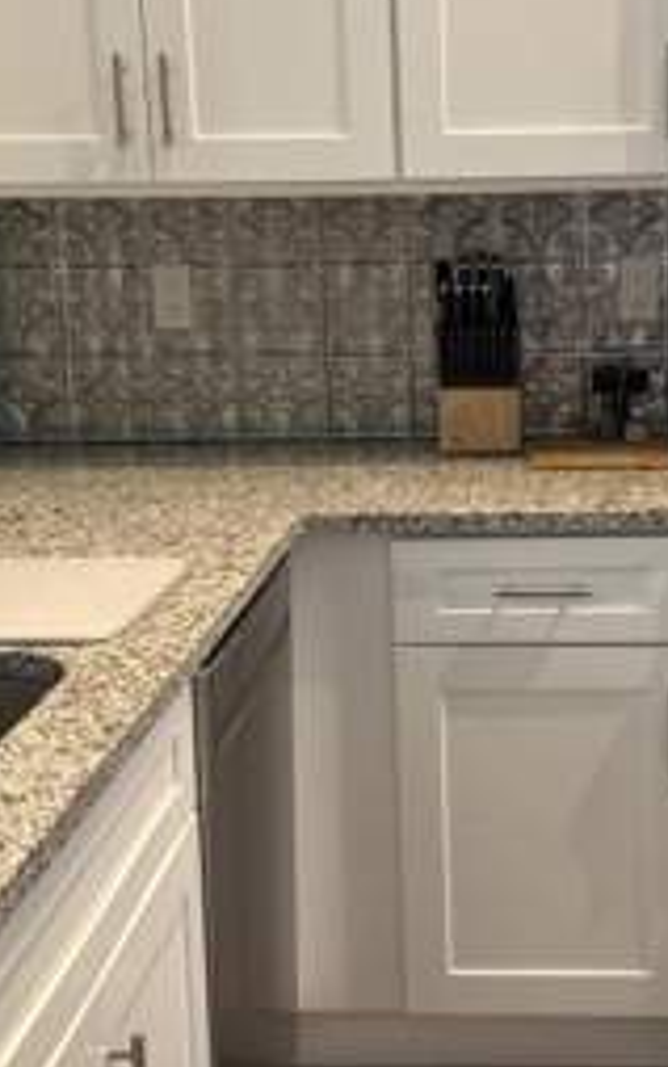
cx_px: 492
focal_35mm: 64
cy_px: 538
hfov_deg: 20.2
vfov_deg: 32.0
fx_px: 1862
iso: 200
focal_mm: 6.86
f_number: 1.78
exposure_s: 1/60
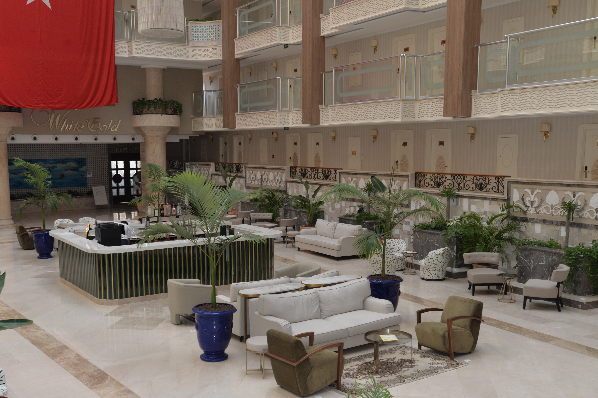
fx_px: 698
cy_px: 234
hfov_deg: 46.3
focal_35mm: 42
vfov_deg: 31.8
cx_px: 269
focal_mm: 35
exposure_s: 1/200
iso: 640
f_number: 9
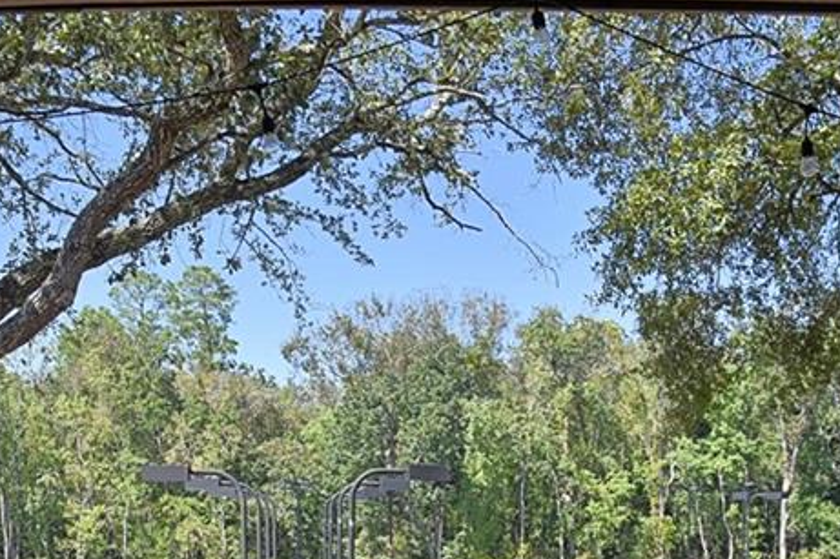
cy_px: 588
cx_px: 250
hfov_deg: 33.0
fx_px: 1399
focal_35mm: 60
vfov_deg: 21.6
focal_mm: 18
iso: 200
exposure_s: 1/320
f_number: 9
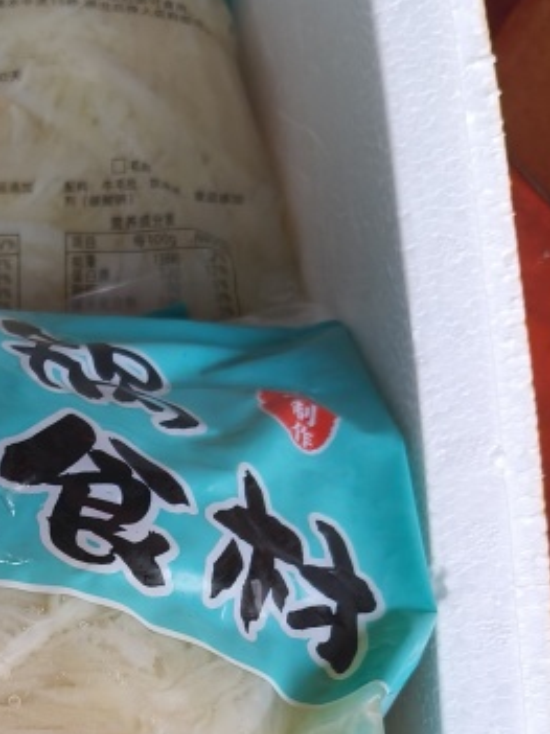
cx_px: -249
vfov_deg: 23.3
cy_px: 796
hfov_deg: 17.1
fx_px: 1675
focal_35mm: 79
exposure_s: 1/50.1
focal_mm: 4.84
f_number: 1.8
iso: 200
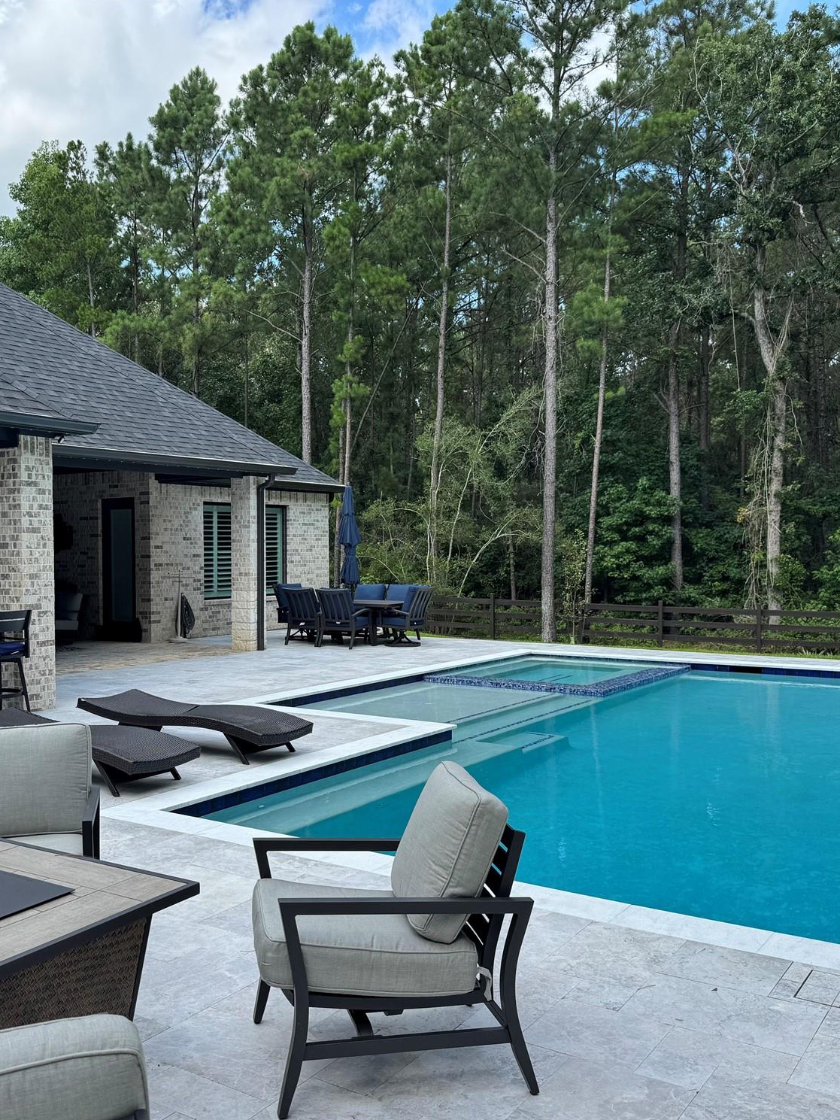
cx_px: 284
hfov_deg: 42.4
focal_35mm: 33
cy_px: 575
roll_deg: +0.5
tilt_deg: -1.6
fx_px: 1068
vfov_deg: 55.3
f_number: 1.78
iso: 80
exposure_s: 1/1818
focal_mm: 6.76
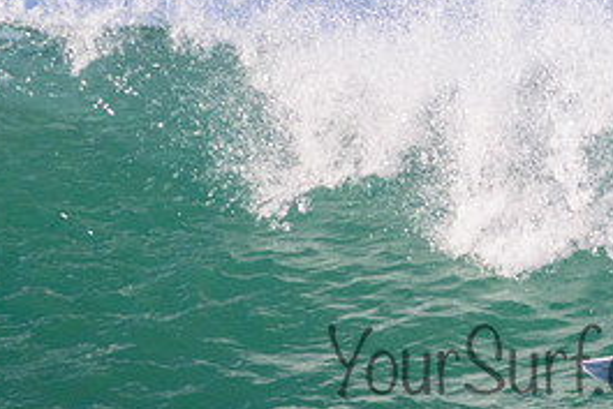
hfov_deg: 0.9
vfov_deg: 0.6
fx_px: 40359
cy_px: 235
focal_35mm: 2369
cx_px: 804
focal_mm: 800
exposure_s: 1/2000
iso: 1600
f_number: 11
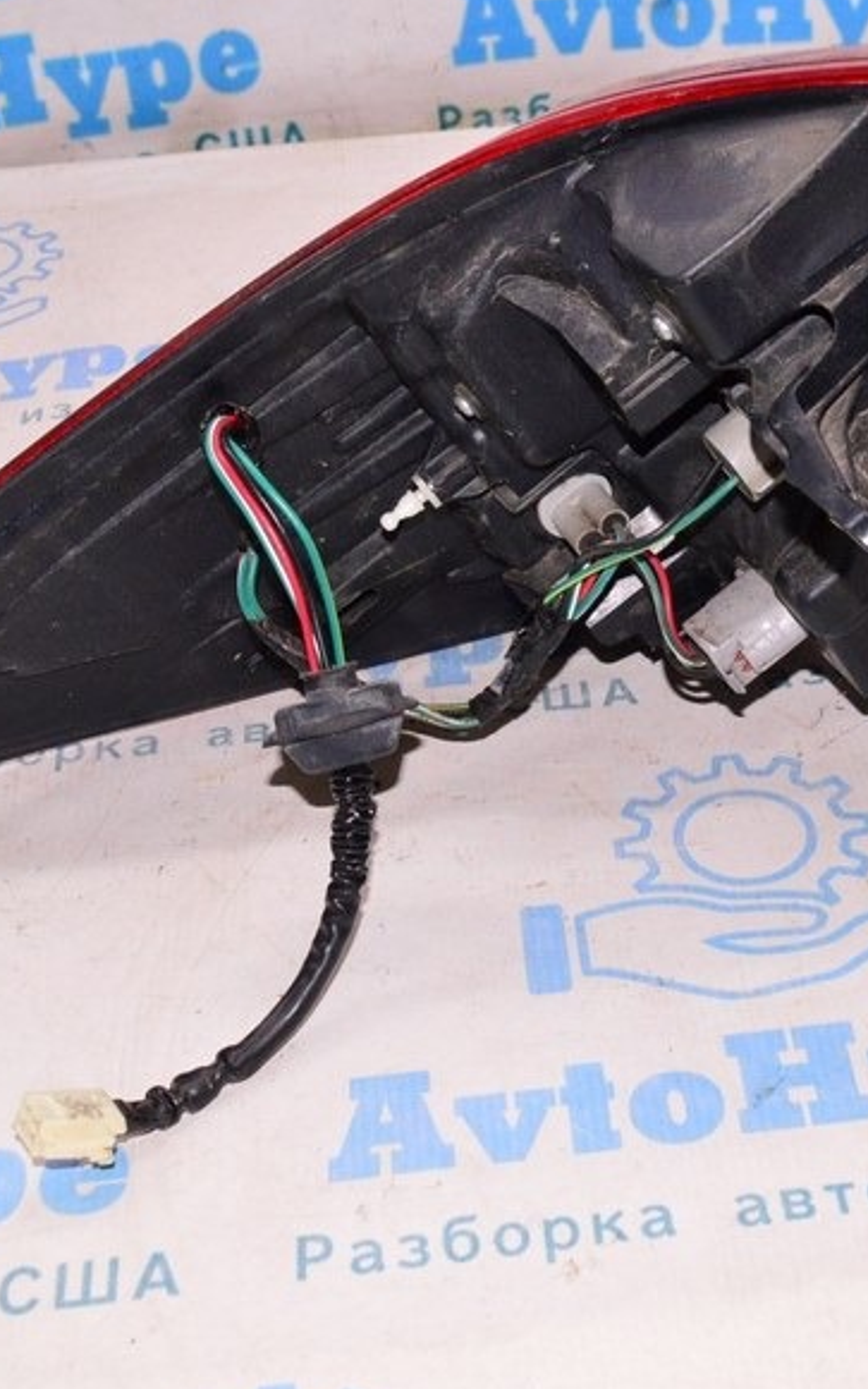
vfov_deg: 33.0
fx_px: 2343
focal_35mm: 62
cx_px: 619
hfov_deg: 20.9
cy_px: 623
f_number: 8
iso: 1600
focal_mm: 23
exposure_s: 1/125
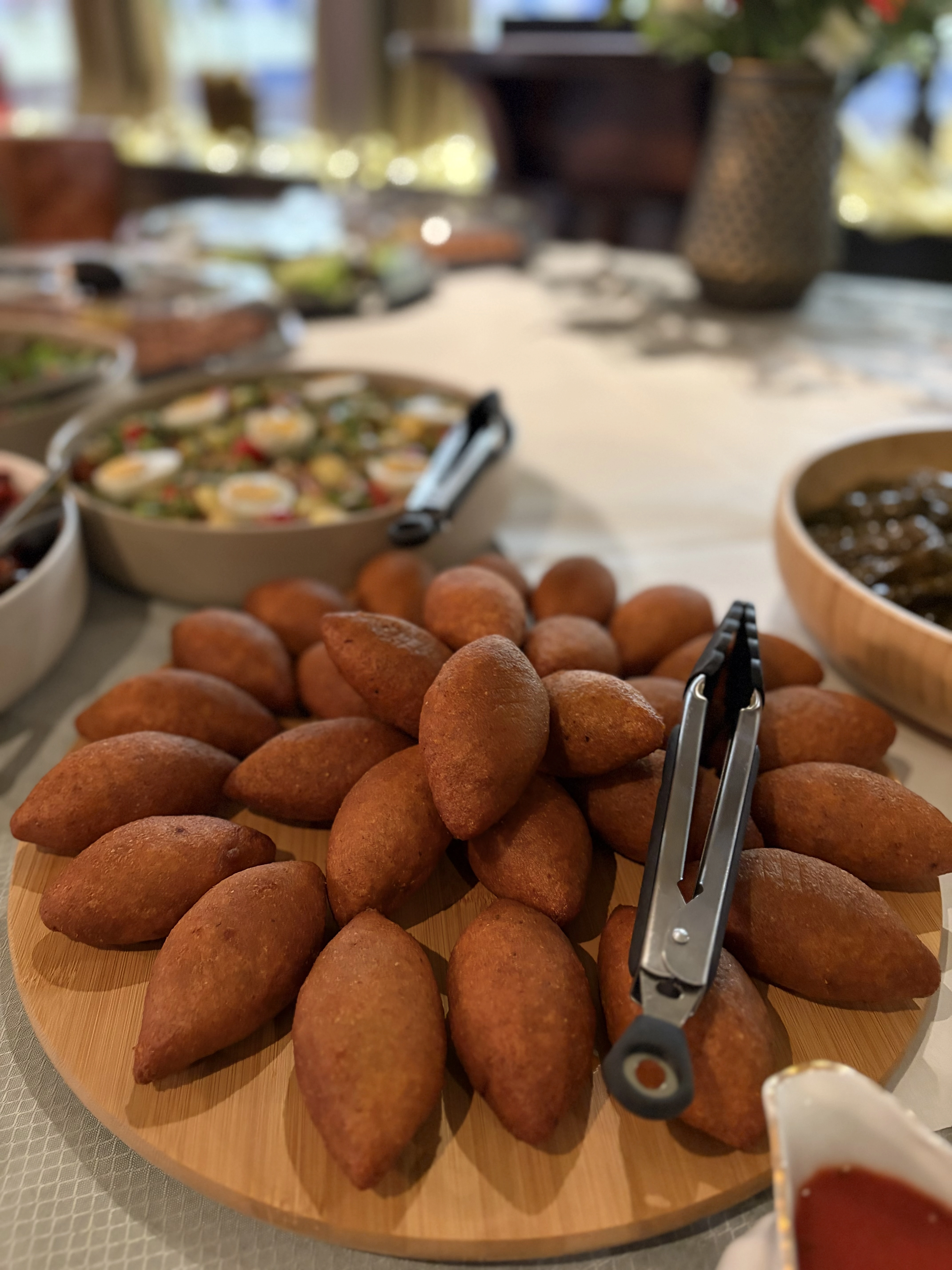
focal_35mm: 26
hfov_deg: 53.1
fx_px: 953
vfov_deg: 67.3
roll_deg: -0.6
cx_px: 476
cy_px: 635
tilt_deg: -31.6
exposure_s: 1/33
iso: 500
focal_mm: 5.96
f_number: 1.6
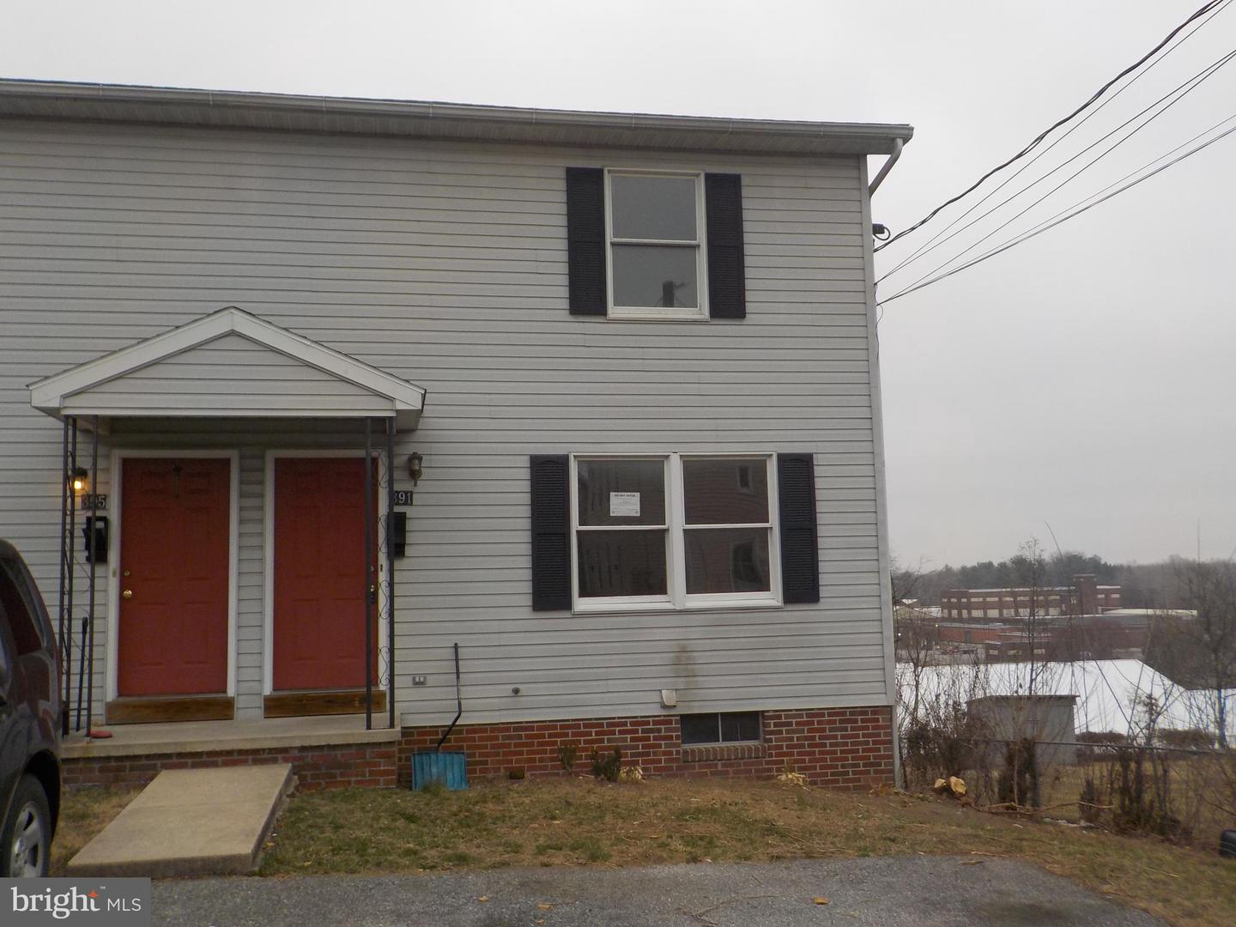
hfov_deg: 60.0
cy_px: 464
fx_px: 1071
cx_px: 618
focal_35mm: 30
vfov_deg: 46.8
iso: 125
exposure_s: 1/400
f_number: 3.3
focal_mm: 4.1
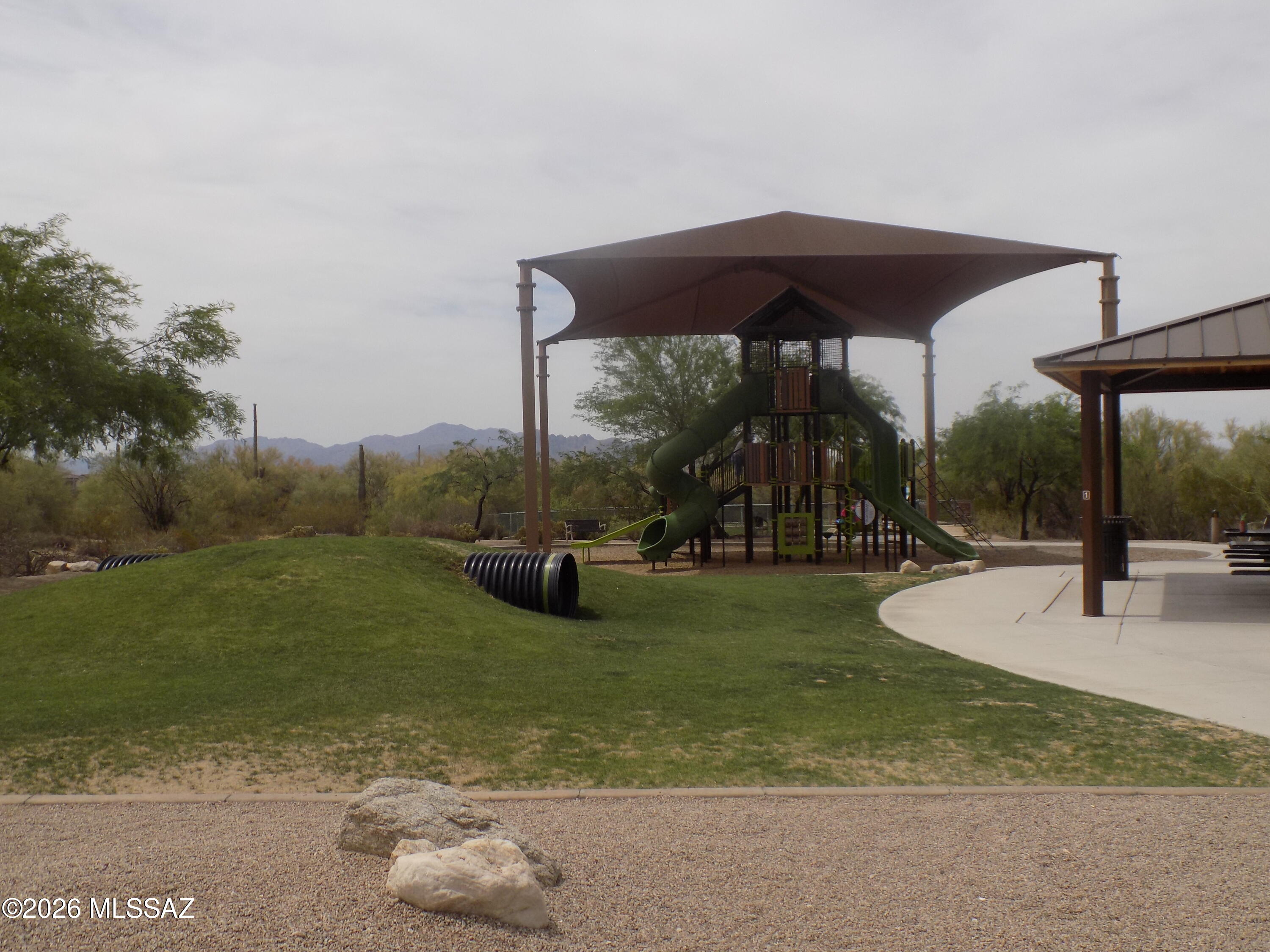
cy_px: 476
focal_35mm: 37
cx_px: 635
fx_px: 1357
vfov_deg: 38.7
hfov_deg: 50.1
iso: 80
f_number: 11.2
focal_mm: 6.6
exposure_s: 1/160
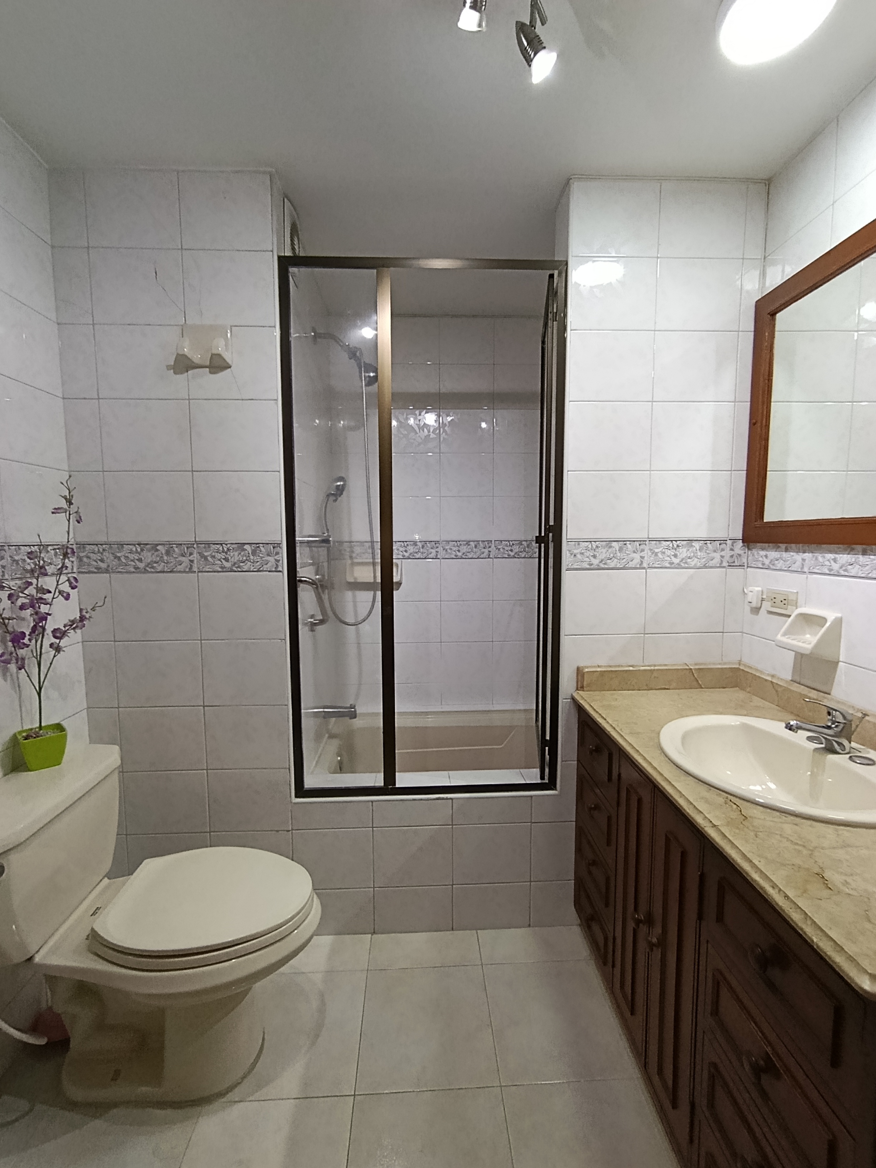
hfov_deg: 81.7
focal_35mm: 15
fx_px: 506
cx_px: 438
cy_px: 584
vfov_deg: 98.2
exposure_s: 1/60
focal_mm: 1.65
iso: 162
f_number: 2.2
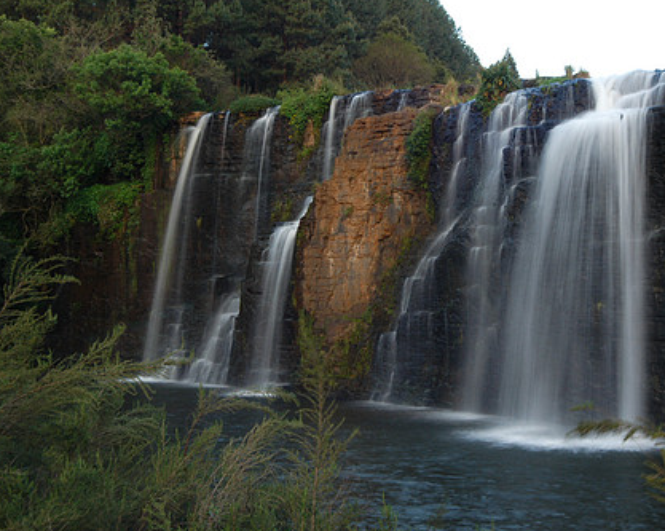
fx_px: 924
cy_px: 249
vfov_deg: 32.0
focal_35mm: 47
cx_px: 364
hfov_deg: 39.5
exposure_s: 1/2.5
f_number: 16
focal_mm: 24
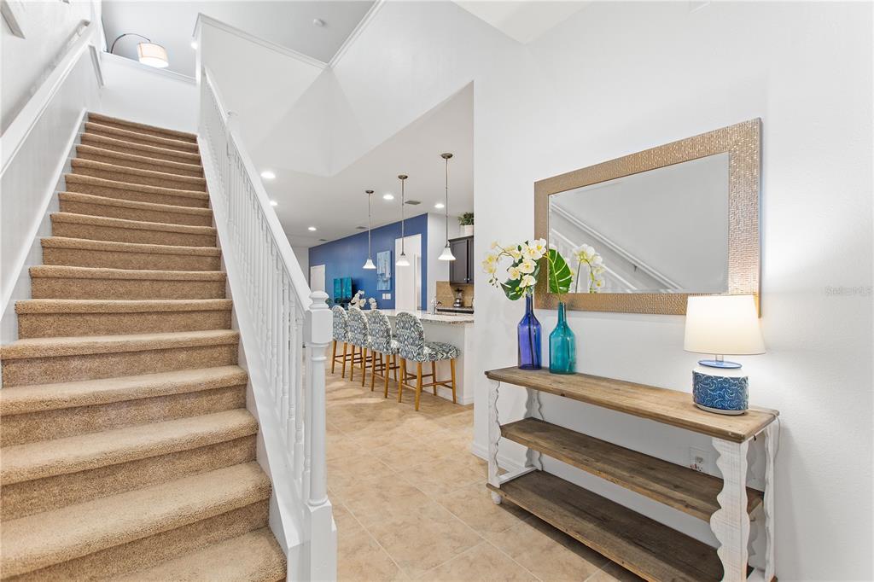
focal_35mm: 15
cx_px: 437
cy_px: 291
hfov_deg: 100.4
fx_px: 364
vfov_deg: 77.3
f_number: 4.5
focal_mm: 10
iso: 400
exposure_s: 1.6
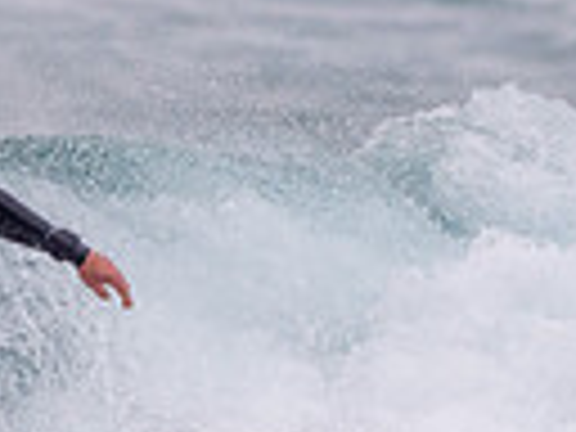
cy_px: 443
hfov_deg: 0.7
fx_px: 44361
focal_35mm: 2666
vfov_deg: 0.6
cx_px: -106
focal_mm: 500
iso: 560
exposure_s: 1/800
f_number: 5.6
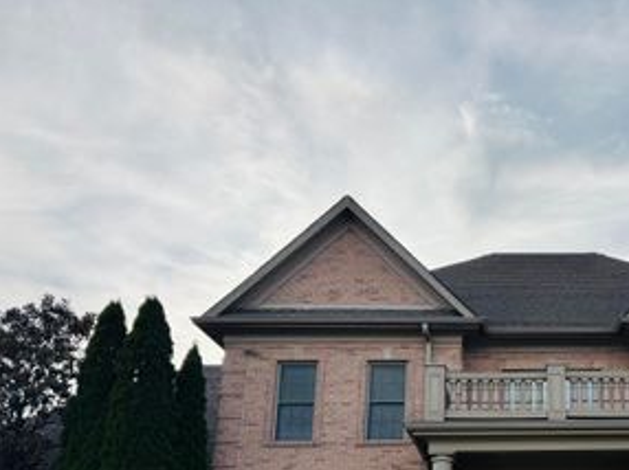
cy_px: 407
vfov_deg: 32.8
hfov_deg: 41.8
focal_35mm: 42
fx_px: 763
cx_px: 545
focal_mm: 6.76
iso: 80
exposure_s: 1/4049
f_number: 1.78
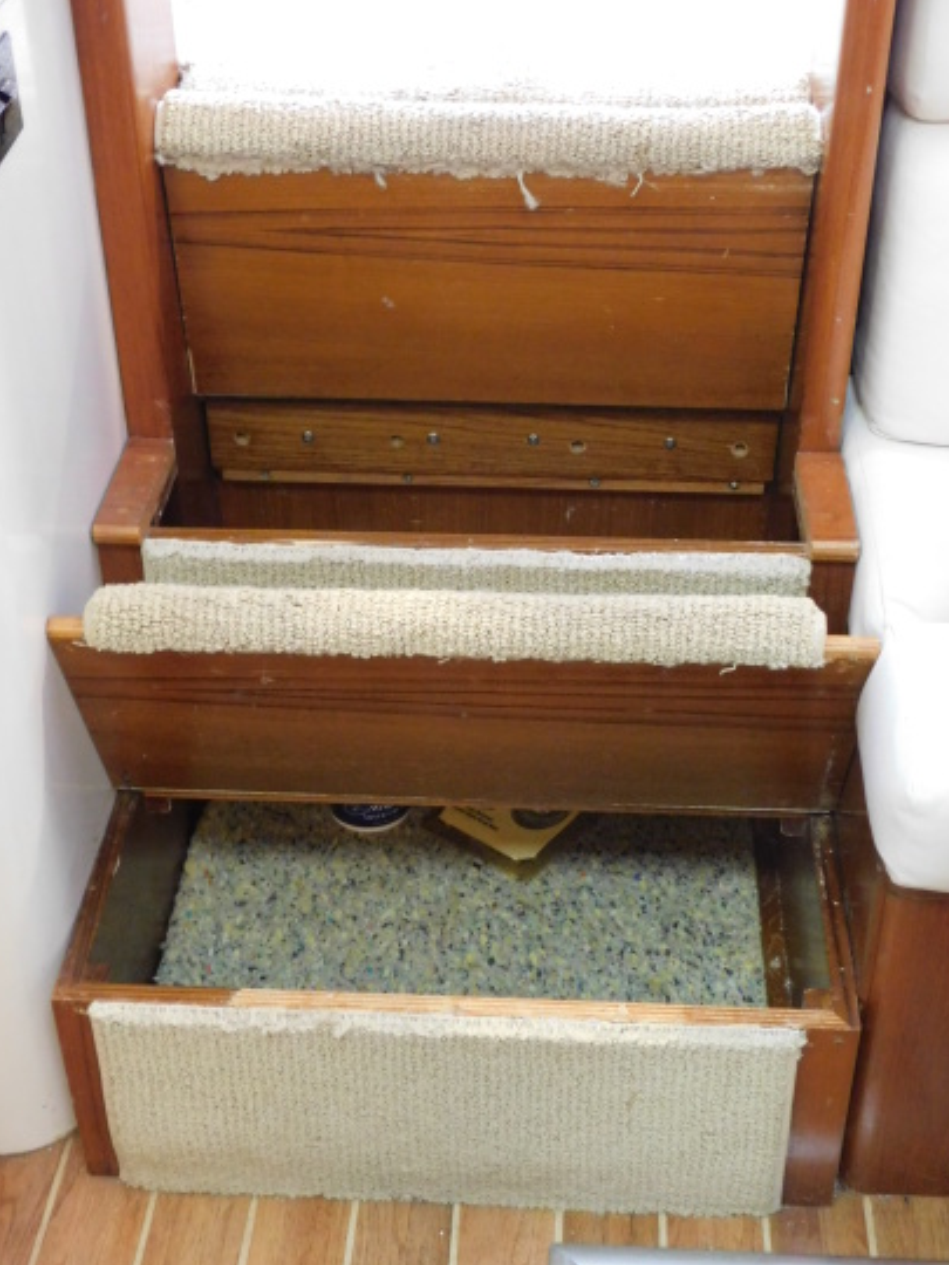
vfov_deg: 38.2
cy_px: 651
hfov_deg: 29.1
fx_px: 1828
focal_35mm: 50
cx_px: 494
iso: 640
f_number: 3.7
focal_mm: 8
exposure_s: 1/8
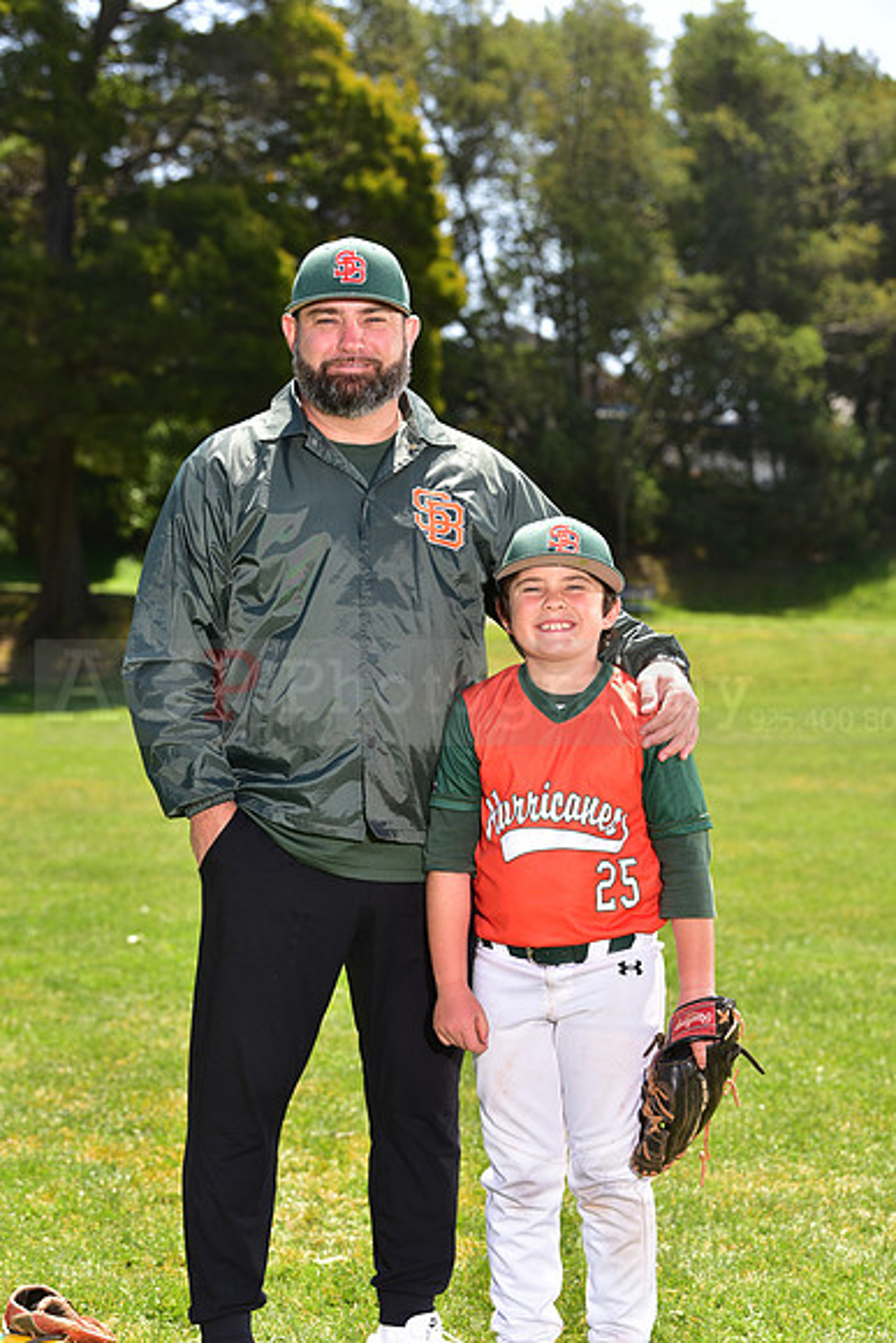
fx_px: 3209
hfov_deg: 15.9
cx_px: 448
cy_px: 672
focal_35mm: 86
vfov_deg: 23.6
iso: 80
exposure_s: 1/200
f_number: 5.6
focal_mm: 86
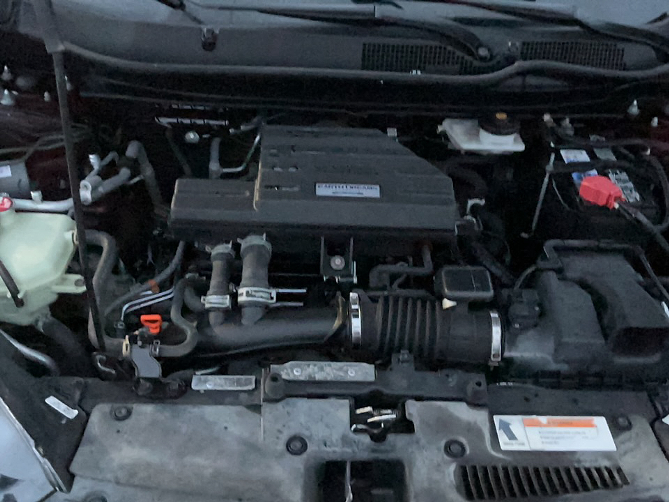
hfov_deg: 60.0
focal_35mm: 30
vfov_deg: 46.8
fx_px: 580
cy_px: 251
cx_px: 334
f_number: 1.8
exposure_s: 1/40
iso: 1250
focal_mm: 3
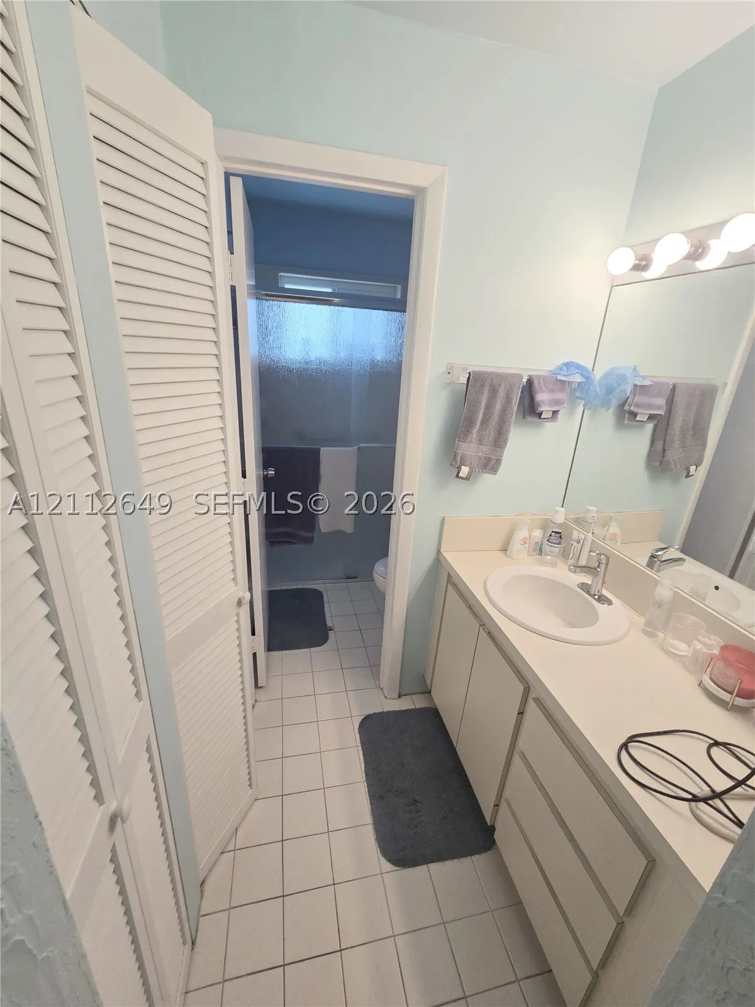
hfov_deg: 89.9
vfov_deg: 106.2
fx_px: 378
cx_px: 378
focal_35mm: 13
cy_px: 504
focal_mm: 2.2
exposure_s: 1/60
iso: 100
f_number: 2.2
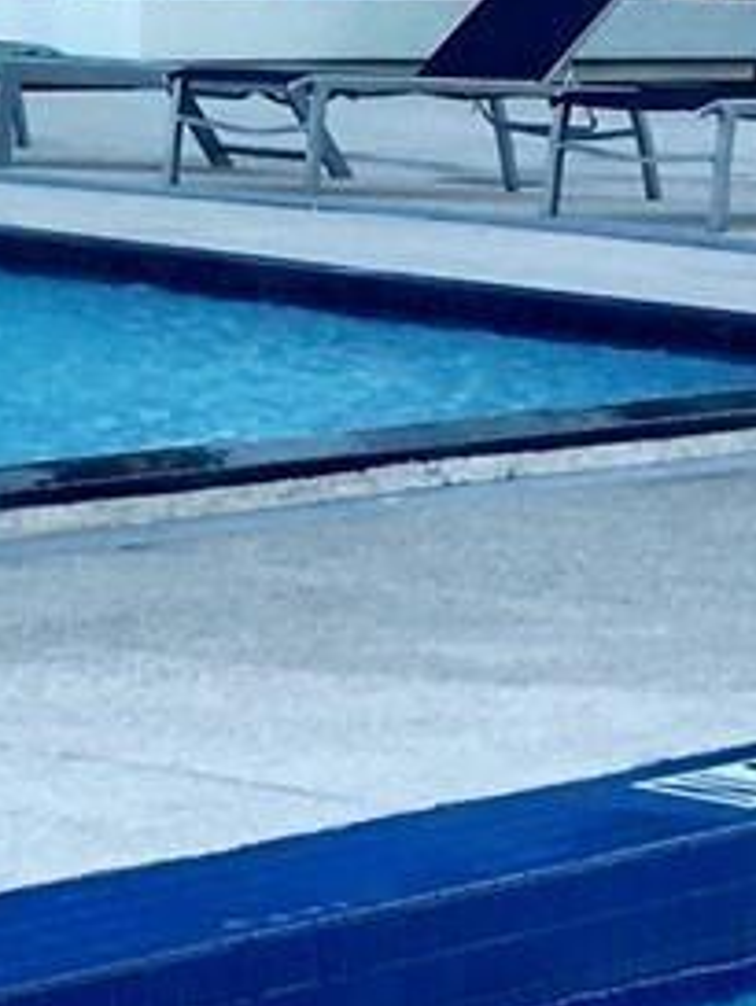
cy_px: -15
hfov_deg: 8.5
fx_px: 4946
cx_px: -391
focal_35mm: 170
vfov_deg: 11.5
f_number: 2.2
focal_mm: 4.15
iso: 25
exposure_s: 1/769
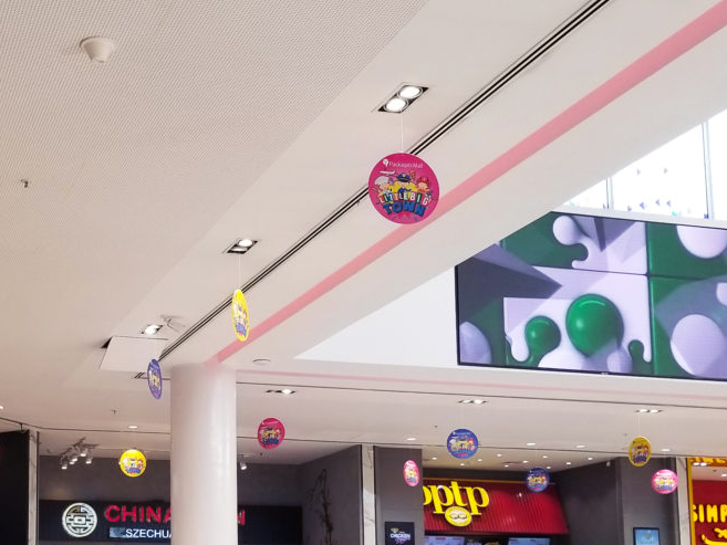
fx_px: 1134
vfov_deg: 26.2
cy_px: 486
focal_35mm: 54
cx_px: 140
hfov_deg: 34.4
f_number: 1.7
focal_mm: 4.25
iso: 80
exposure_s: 1/100
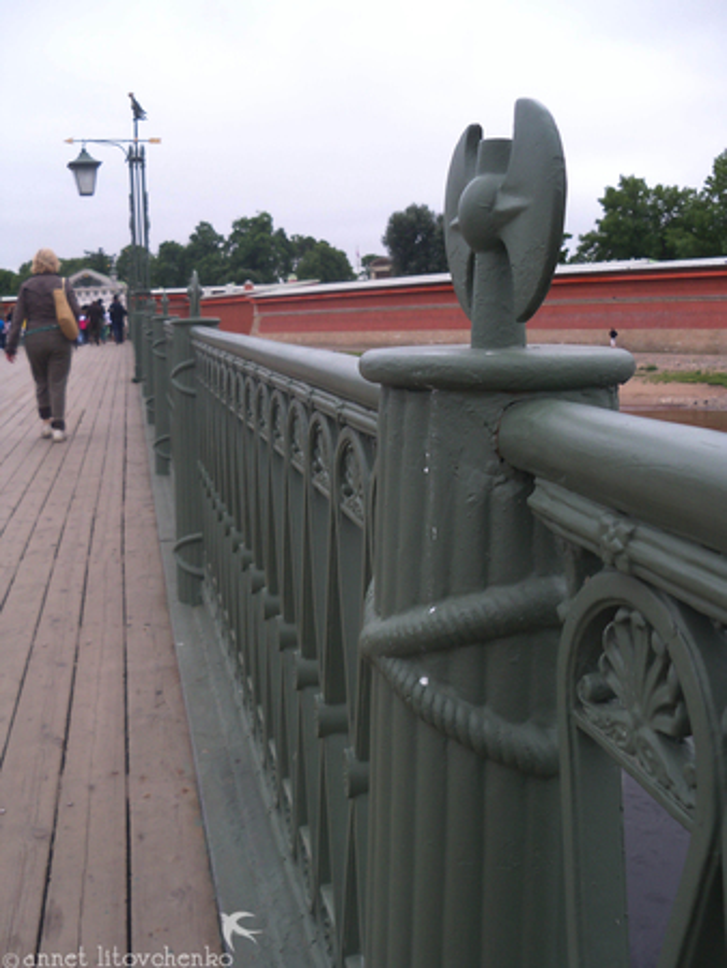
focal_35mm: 35
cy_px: 484
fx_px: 979
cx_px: 364
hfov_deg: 40.7
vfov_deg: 52.6
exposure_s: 1/60
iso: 100
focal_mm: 6.2
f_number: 6.2
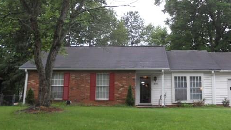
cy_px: 45
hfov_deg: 44.1
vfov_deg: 25.9
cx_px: 148
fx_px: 282
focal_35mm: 46
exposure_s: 1/50
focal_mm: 5.8
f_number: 3.5
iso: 80
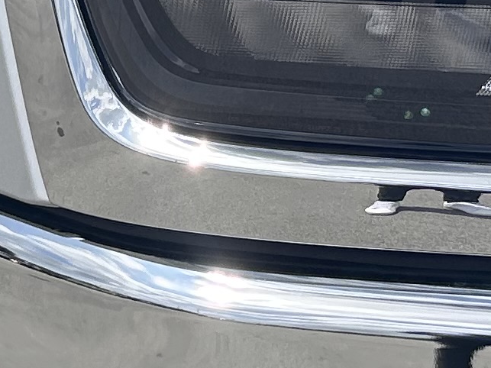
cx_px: 292
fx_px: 2312
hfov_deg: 12.1
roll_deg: -2.0
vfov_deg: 9.1
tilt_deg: -13.0
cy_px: 160
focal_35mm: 163
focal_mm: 5.7
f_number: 1.5
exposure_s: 1/5882
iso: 50
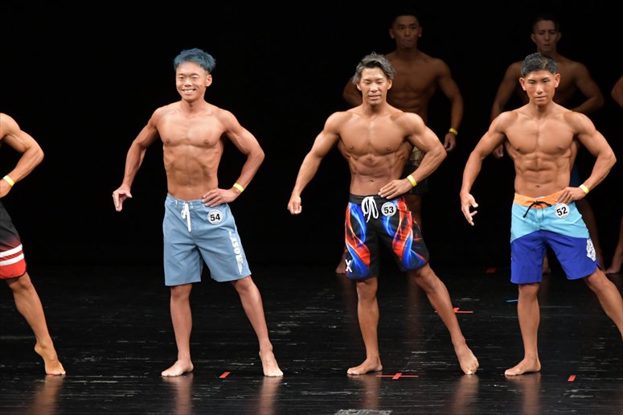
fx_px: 4670
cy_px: 208
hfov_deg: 7.6
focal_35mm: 270
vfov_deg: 5.1
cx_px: 312
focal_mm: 180
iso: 3200
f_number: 5.6
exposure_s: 1/400
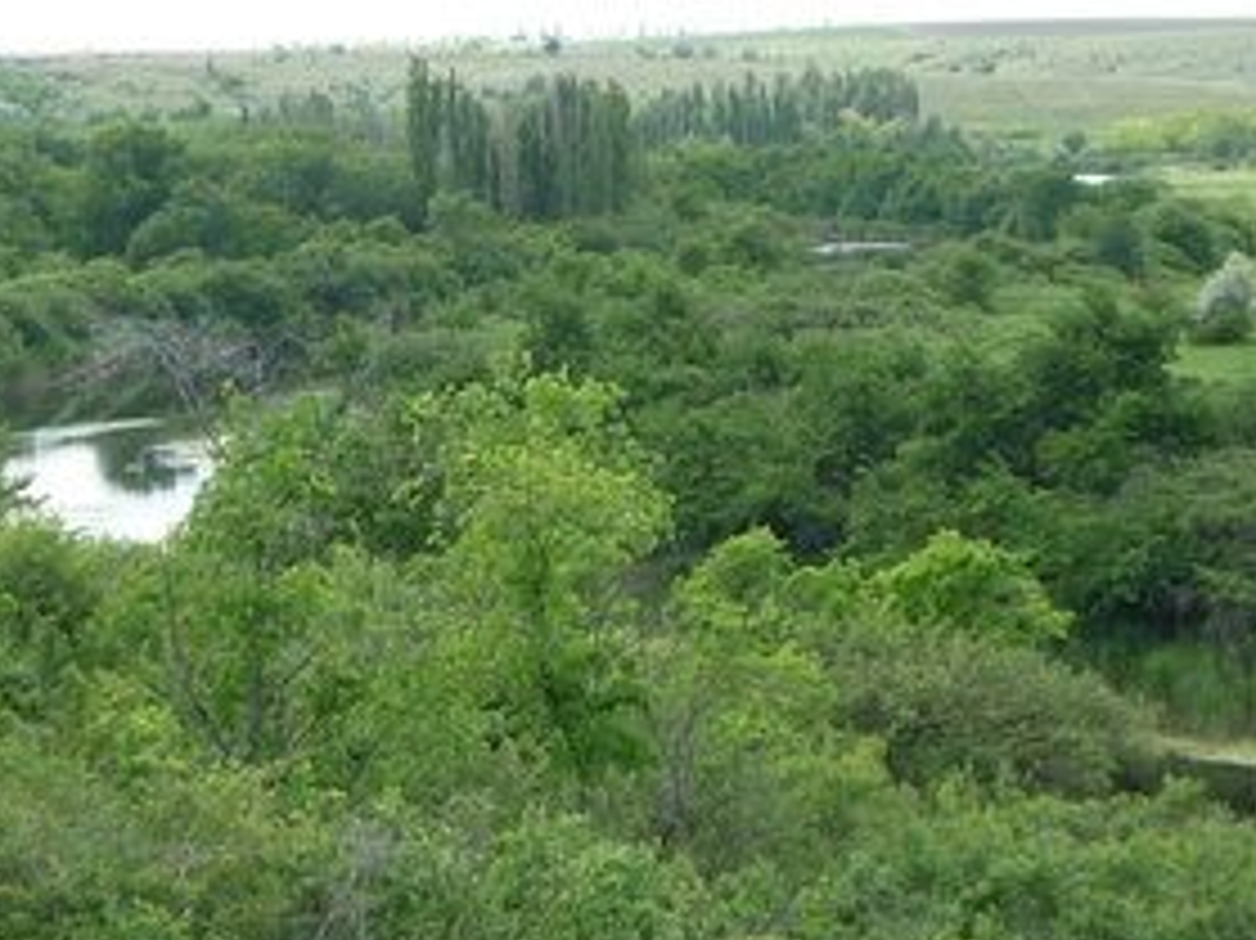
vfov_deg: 12.4
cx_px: 585
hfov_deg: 16.6
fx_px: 4316
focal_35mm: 119
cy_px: 423
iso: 100
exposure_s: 1/160
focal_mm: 8.2
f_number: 4.7
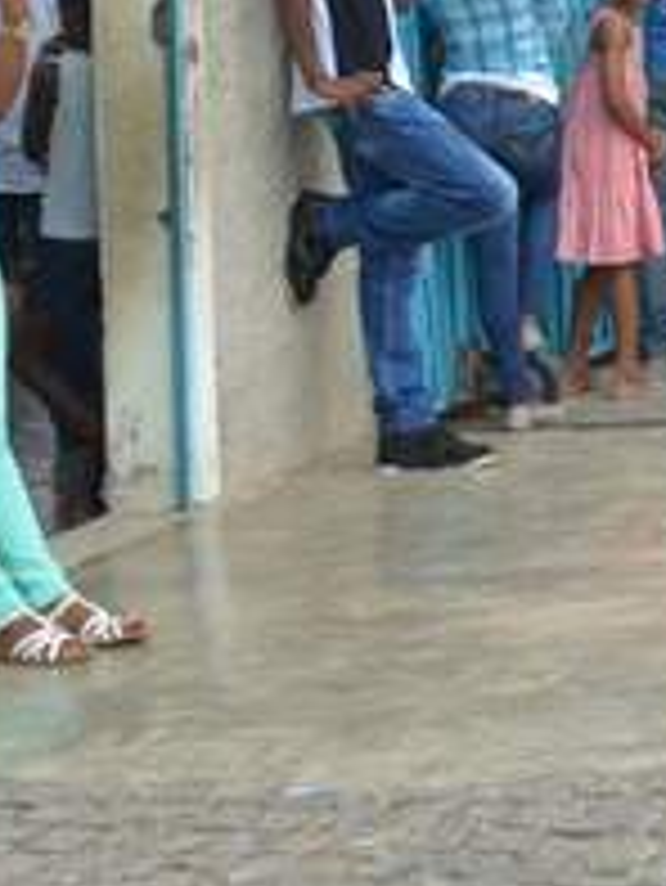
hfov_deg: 9.5
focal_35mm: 135
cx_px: 1742
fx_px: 3459
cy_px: 16
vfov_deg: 14.4
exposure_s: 1/160
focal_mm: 18
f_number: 6.3
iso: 100
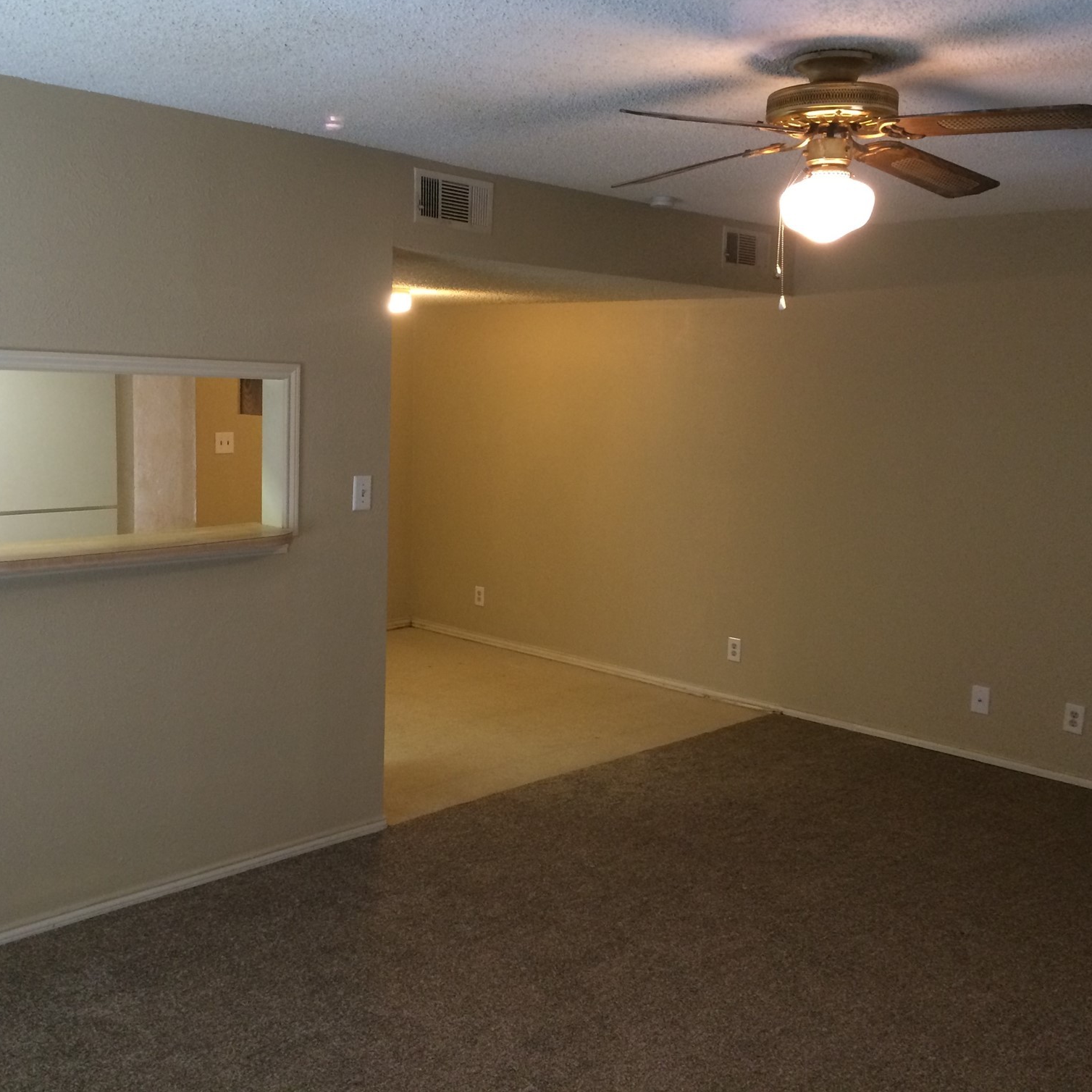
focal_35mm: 36
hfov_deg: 46.0
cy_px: 538
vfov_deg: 46.0
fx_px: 1285
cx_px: 506
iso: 200
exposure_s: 1/30
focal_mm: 4.12
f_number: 2.2
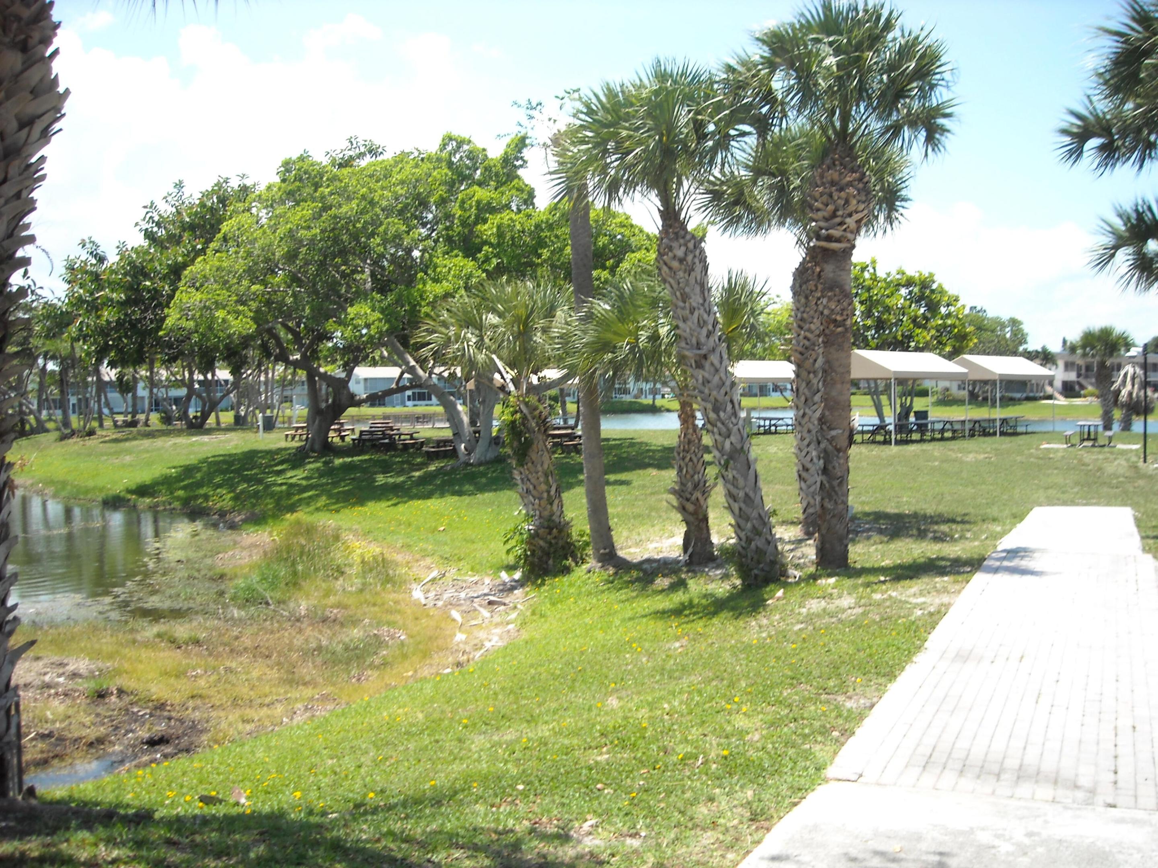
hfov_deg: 52.6
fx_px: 1171
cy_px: 434
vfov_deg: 40.7
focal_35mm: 35
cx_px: 579
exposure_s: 1/129
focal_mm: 5.7
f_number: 5.6
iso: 64
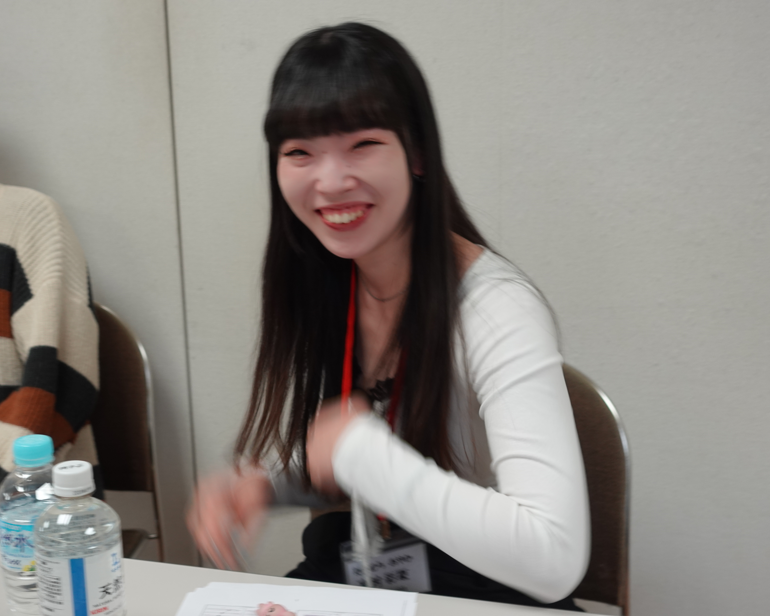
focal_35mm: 53
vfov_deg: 28.6
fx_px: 1208
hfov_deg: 35.4
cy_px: 308
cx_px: 370
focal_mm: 17.79
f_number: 2.8
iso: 250
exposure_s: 1/50
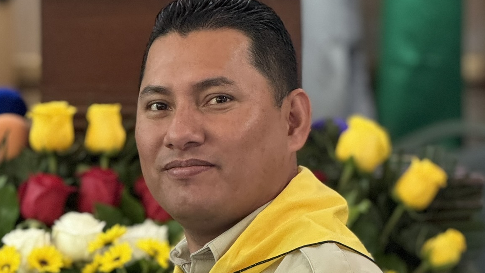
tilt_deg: -5.7
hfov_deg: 9.3
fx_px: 2971
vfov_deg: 5.2
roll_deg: +0.1
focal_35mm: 231
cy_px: 376
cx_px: 195
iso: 500
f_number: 2.8
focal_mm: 15.66
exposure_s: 1/60
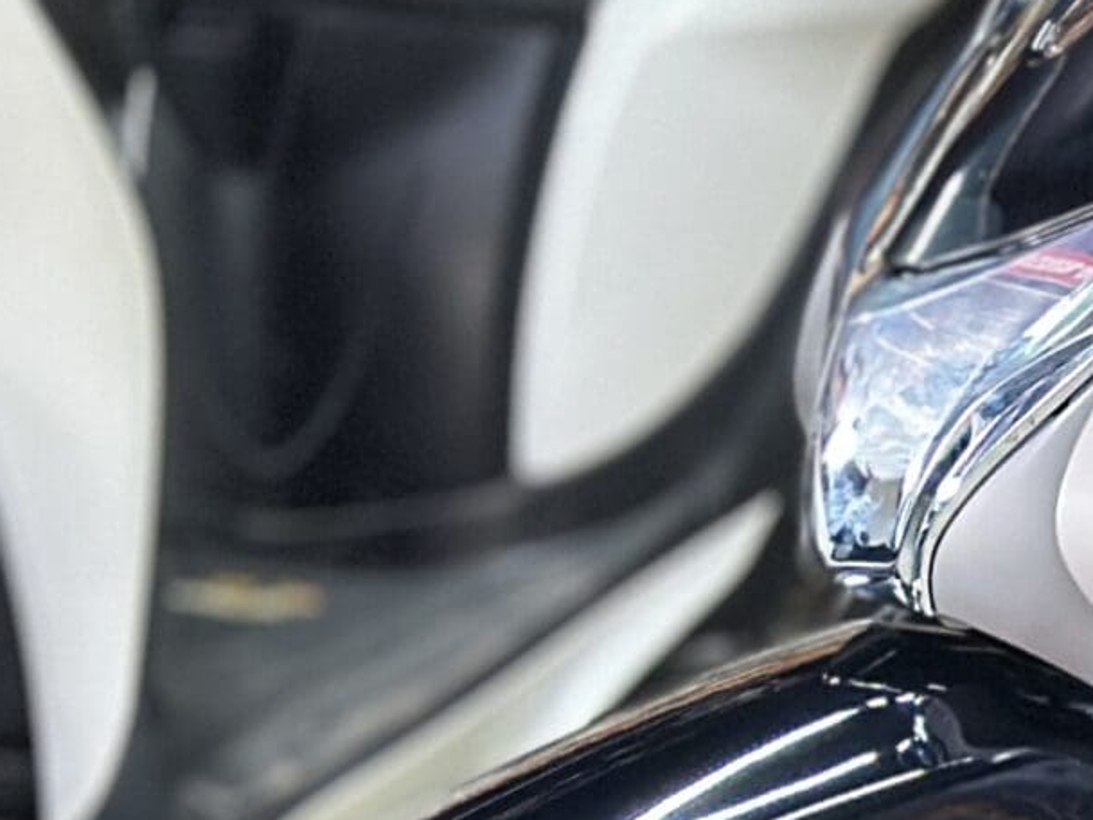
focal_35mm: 202
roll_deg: +2.0
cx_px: 2060
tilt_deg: -17.6
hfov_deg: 9.3
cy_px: 809
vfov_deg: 7.3
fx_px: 6378
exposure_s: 1/25
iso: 800
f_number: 1.78
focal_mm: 6.86
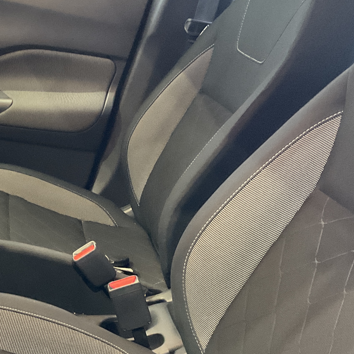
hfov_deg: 25.7
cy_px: 233
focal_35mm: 65
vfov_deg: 26.4
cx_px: 39
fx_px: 752
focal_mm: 3
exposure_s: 1/34
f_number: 1.8
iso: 320
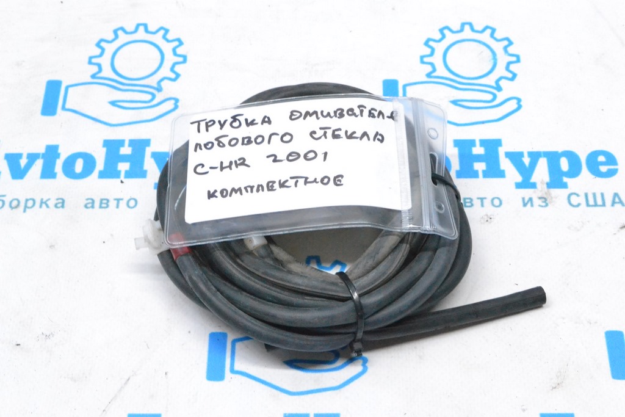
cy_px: 208
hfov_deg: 31.9
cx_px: 312
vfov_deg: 21.6
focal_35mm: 63
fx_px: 1094
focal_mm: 42
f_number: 13
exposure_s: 1/100
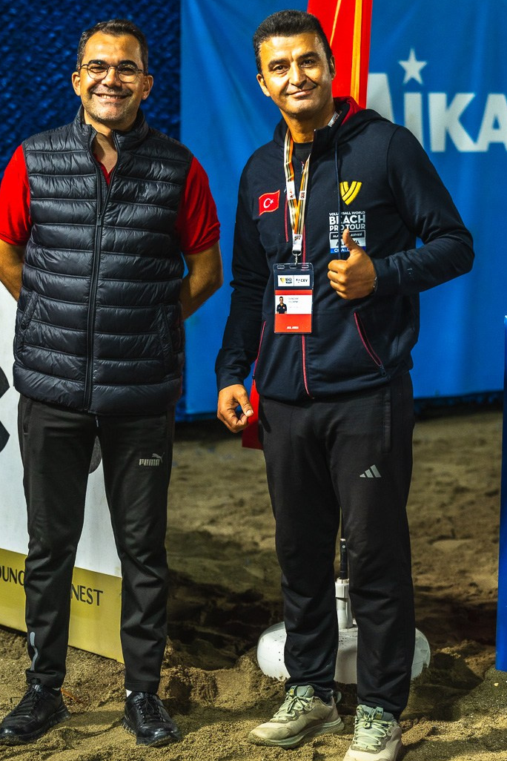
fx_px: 2239
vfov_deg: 19.3
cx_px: 275
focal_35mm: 106
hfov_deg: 12.9
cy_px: 387
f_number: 3.2
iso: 1250
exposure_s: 1/800
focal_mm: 85
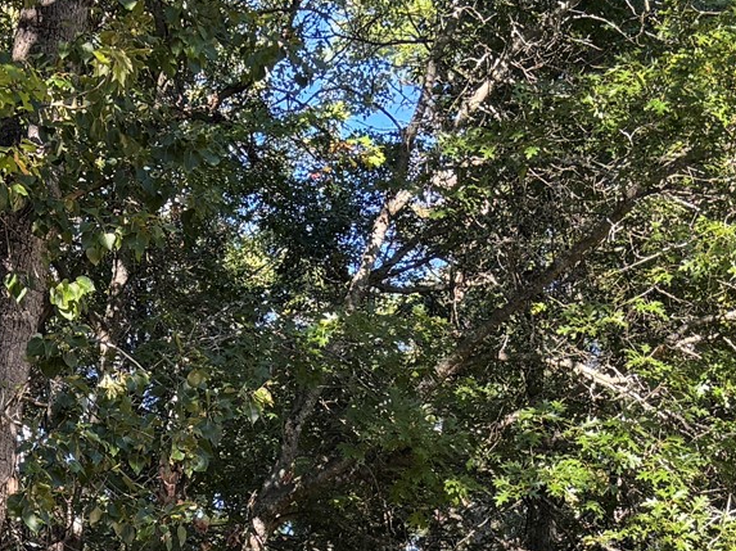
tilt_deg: -0.5
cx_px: -33
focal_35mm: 93
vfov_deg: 14.2
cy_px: 972
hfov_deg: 20.3
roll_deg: -1.1
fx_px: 1976
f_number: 1.6
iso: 40
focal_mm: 5.96
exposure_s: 1/261
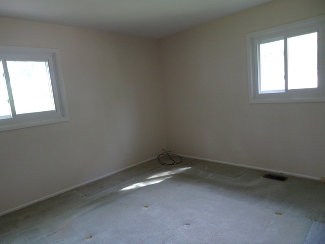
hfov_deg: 71.6
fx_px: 225
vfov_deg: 56.8
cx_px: 162
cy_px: 122
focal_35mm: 24
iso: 640
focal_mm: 4.1
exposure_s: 1/30
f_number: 3.5
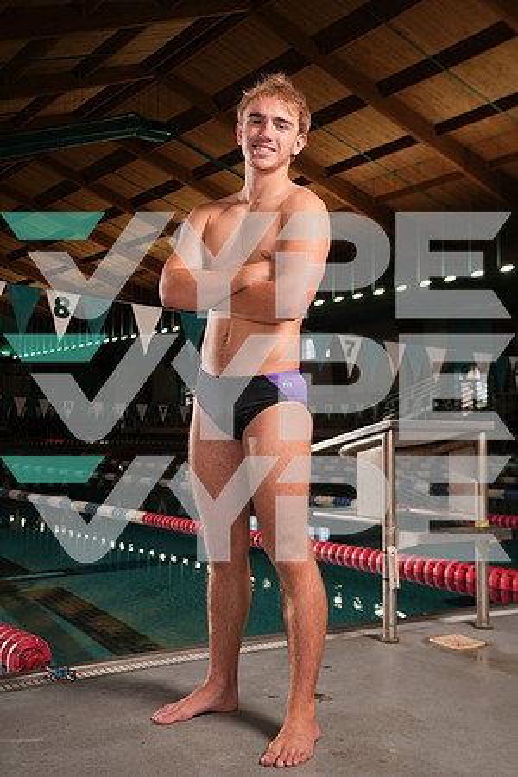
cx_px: 259
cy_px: 388
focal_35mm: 43
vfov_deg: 45.4
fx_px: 928
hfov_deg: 31.2
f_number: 5.6
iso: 160
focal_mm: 43
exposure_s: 1/200
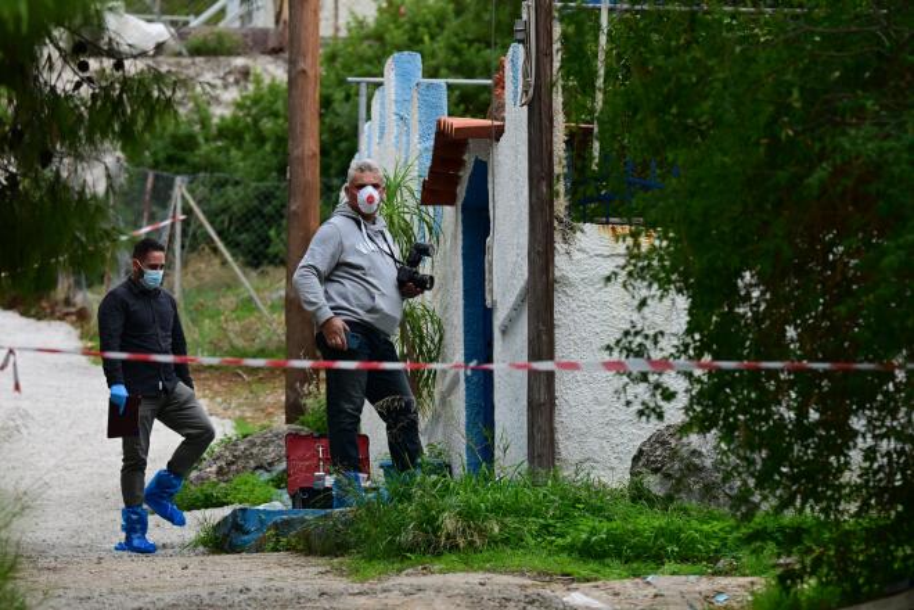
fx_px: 9393
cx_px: 457
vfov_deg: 3.7
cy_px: 305
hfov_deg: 5.6
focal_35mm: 370
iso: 1250
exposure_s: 1/800
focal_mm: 370
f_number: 6.3
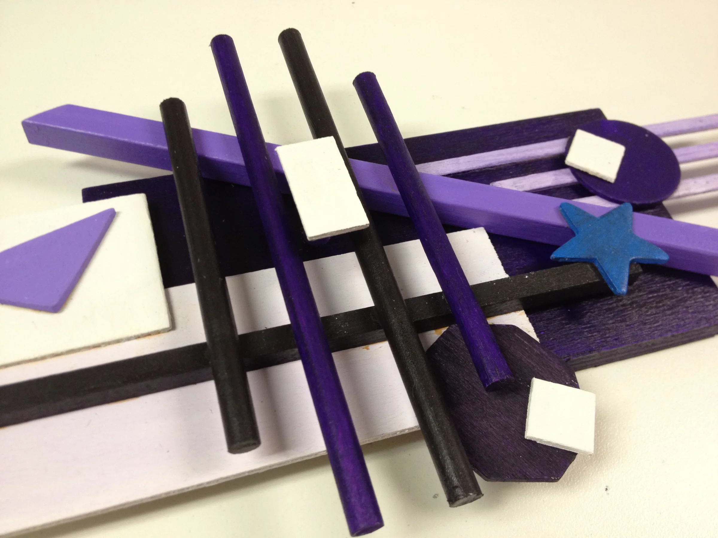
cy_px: 269
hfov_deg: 52.6
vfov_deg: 40.7
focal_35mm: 35
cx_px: 359
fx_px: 726
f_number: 2.4
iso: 100
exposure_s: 1/20
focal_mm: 4.28
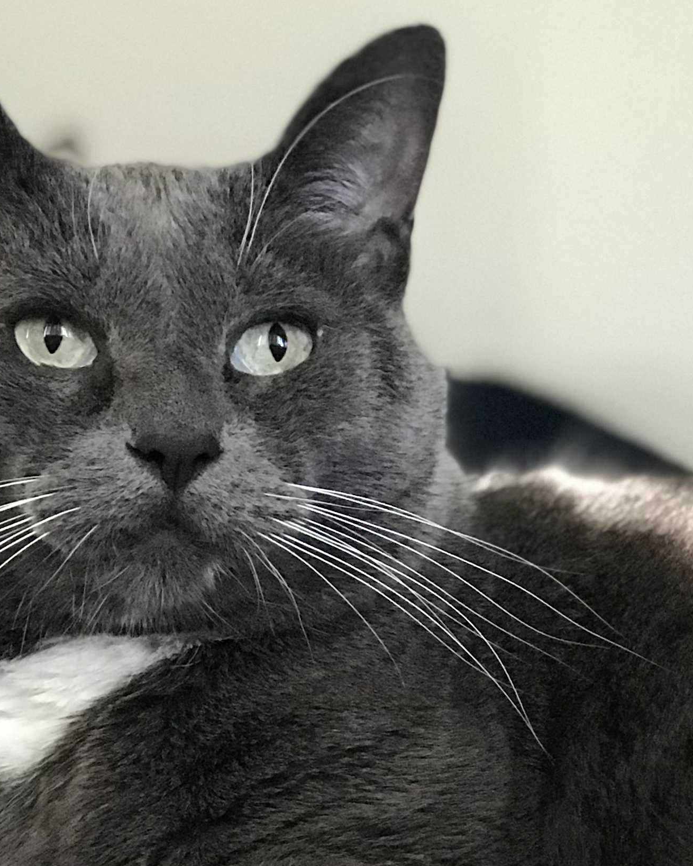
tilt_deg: -9.4
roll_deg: -4.6
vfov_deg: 13.9
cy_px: 778
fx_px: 3512
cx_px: 252
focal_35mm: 137
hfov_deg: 11.3
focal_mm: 6.6
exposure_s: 1/60
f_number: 2.8
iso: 800
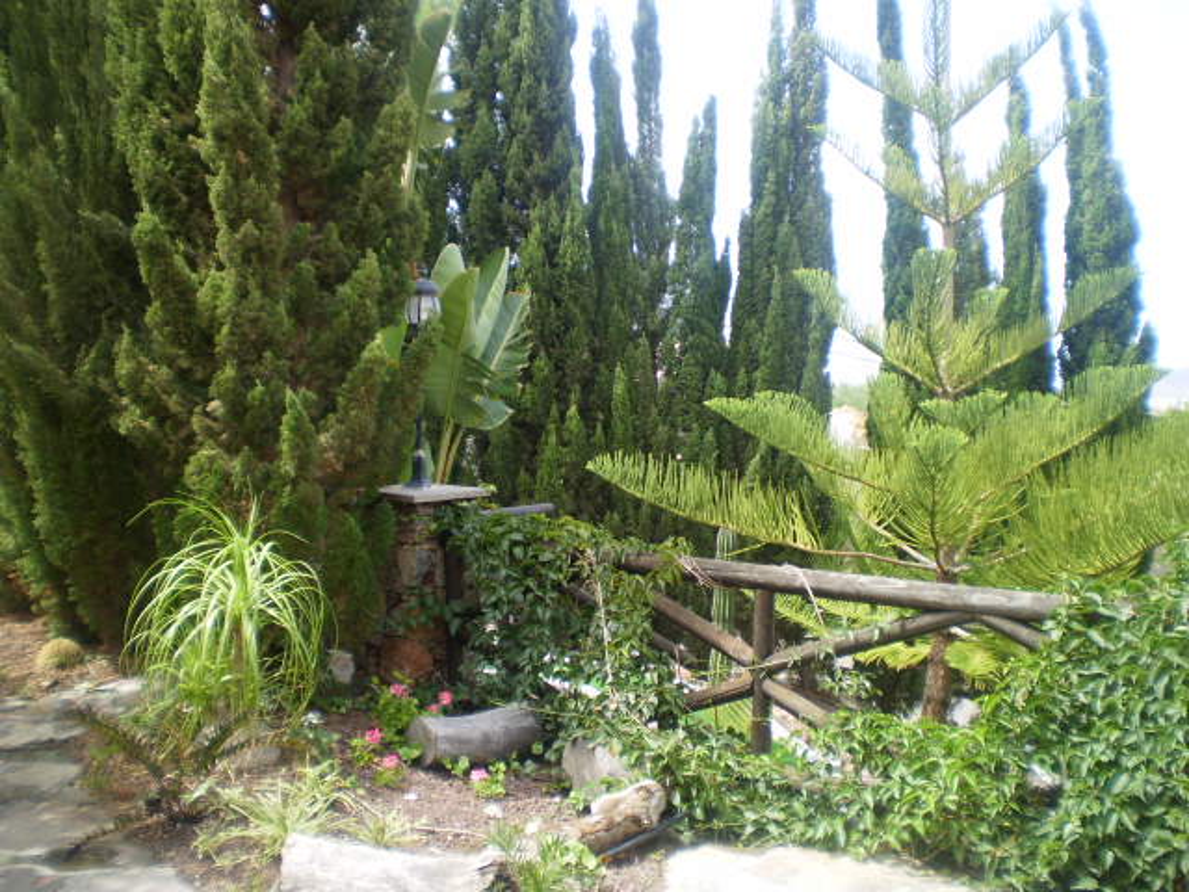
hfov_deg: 51.4
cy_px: 446
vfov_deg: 39.7
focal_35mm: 36
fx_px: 1237
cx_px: 594
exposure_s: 1/200
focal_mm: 6.3
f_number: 3.1
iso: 64
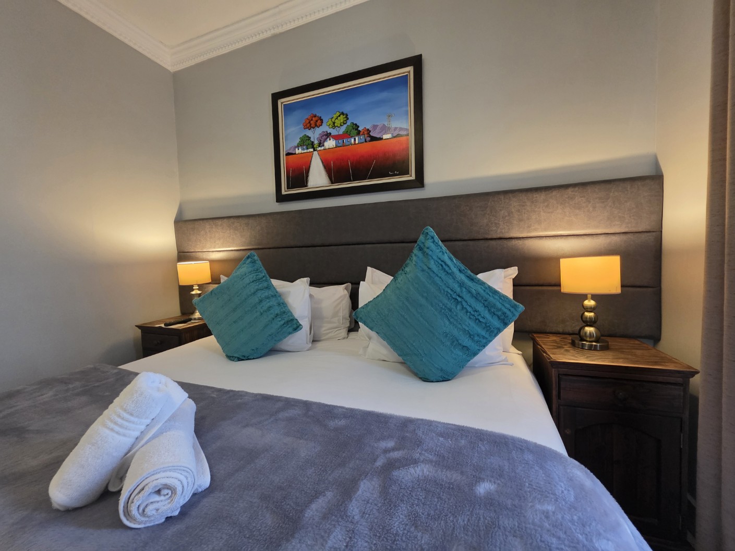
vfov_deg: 89.9
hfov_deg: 106.2
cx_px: 368
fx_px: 276
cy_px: 276
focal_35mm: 13
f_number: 1.9
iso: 500
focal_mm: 2.2
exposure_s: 1/50
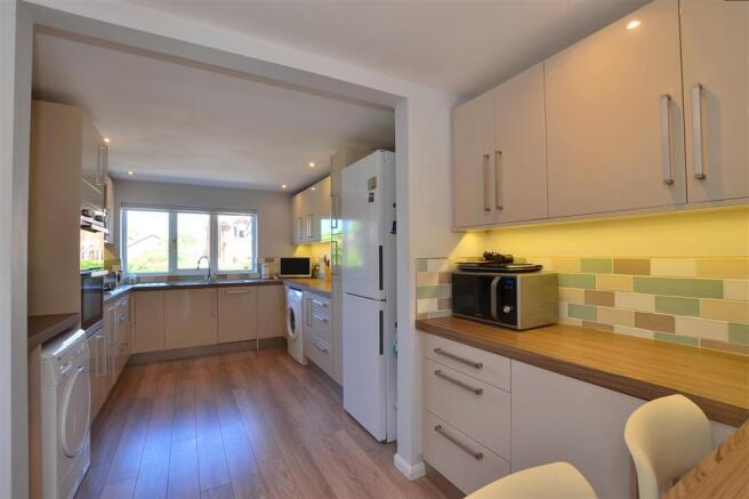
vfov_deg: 77.3
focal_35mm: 15
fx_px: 312
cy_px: 250
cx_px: 374
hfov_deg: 100.4
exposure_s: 1/20
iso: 400
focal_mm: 10
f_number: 11
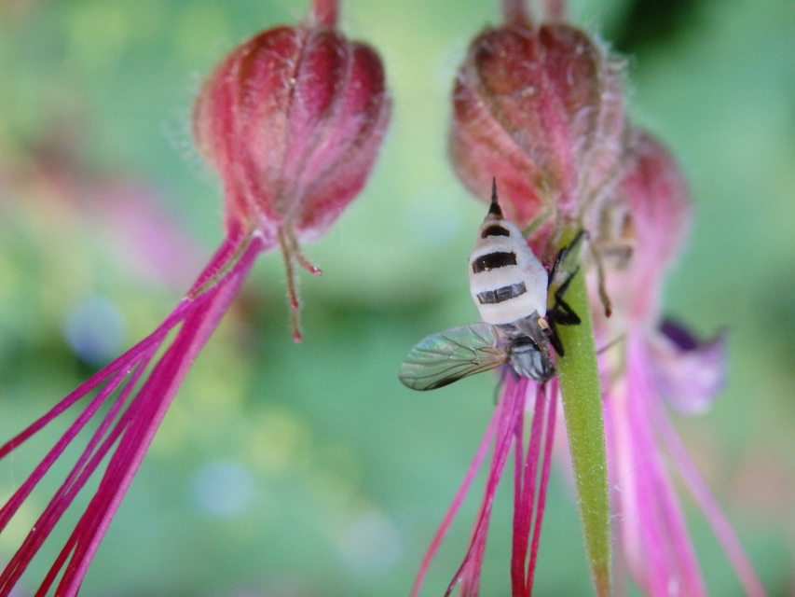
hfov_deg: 29.4
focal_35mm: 66
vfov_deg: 22.3
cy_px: 298
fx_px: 1516
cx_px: 398
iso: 800
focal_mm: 11.9
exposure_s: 1/100
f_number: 4.4
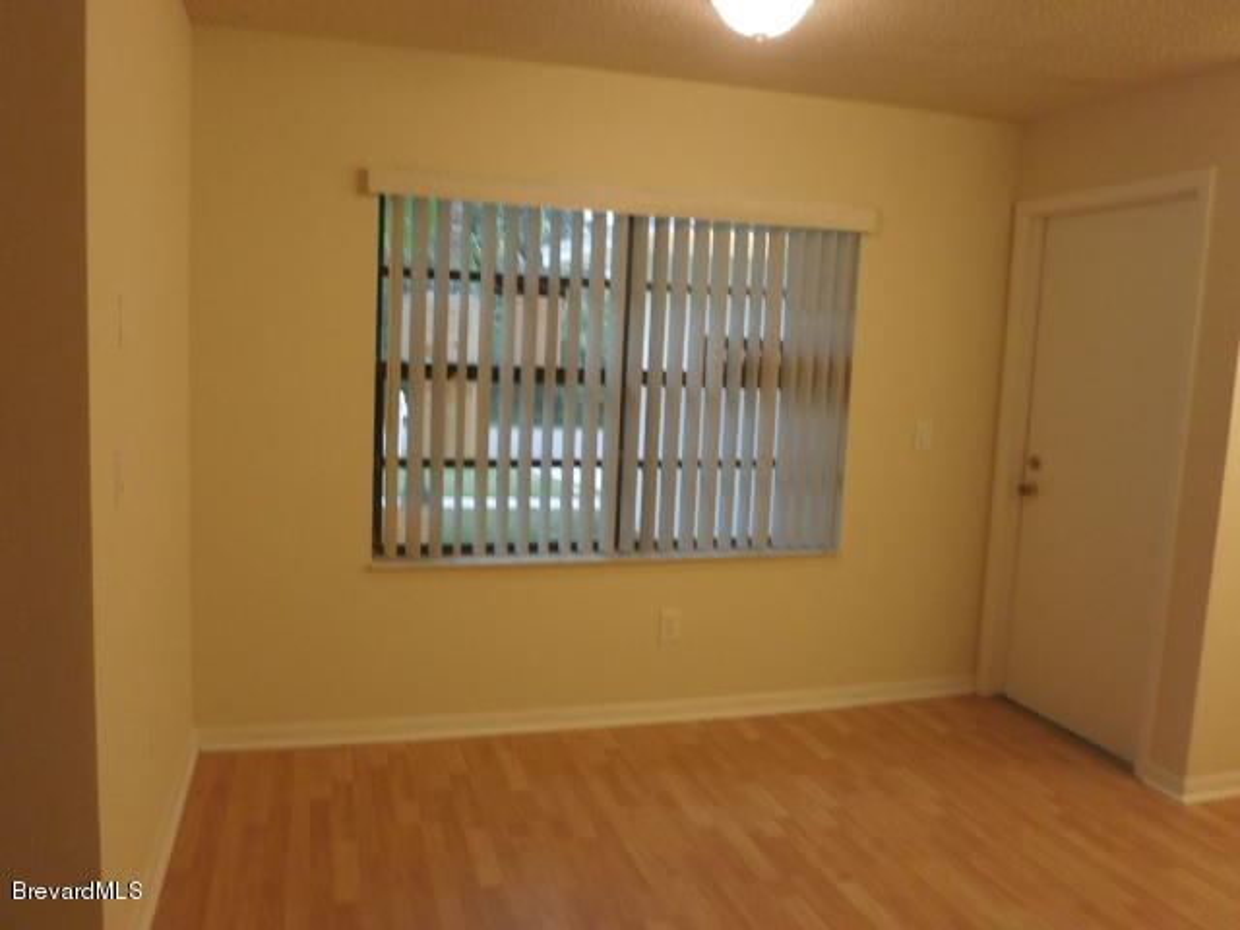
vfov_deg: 53.1
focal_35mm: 26
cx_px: 620
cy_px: 465
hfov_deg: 67.3
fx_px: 931
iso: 200
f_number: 2.8
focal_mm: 4.7
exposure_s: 1/40
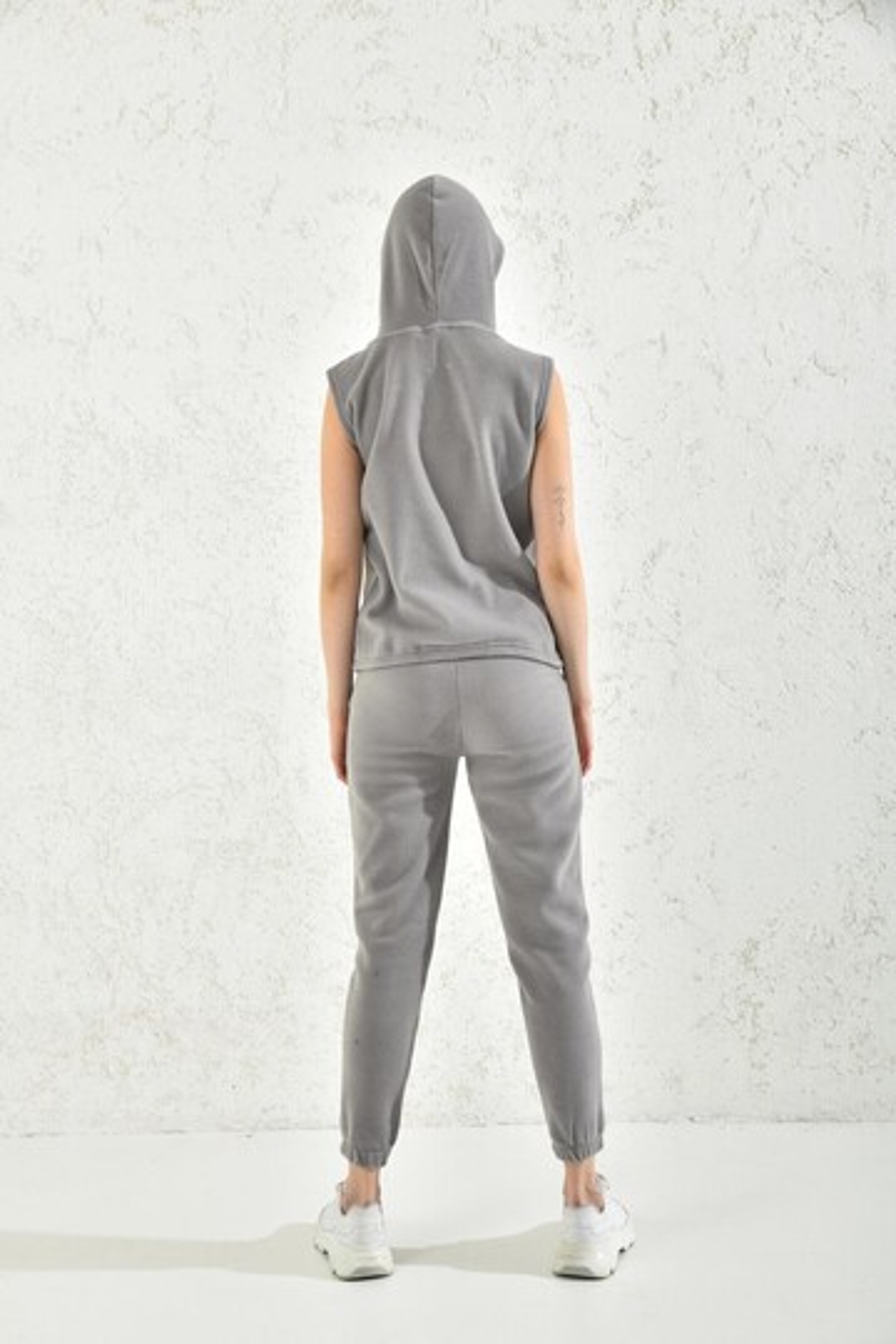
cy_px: 672
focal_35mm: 50
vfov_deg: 39.6
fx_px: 1867
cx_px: 448
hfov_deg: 27.0
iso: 100
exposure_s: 1/160
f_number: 7.1
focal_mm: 50
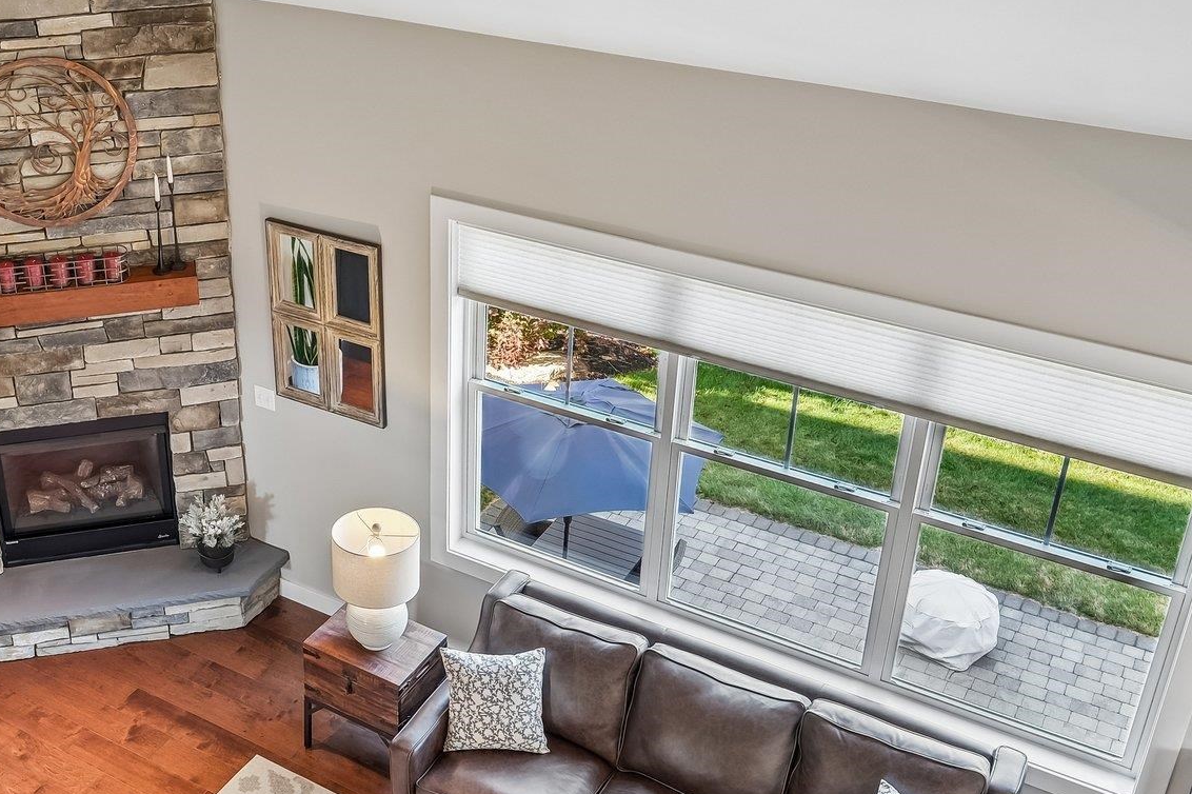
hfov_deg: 47.7
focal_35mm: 38
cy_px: 530
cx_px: 223
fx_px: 1258
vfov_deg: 34.7
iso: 200
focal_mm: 13.8
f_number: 5.6
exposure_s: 1/5
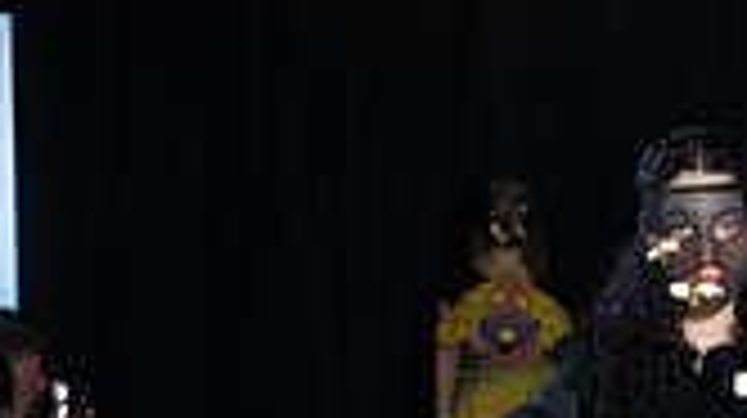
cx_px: 662
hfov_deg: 7.2
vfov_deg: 4.0
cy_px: 1007
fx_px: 5897
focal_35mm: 298
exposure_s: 1/160
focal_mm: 105
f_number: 5.6
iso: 1250
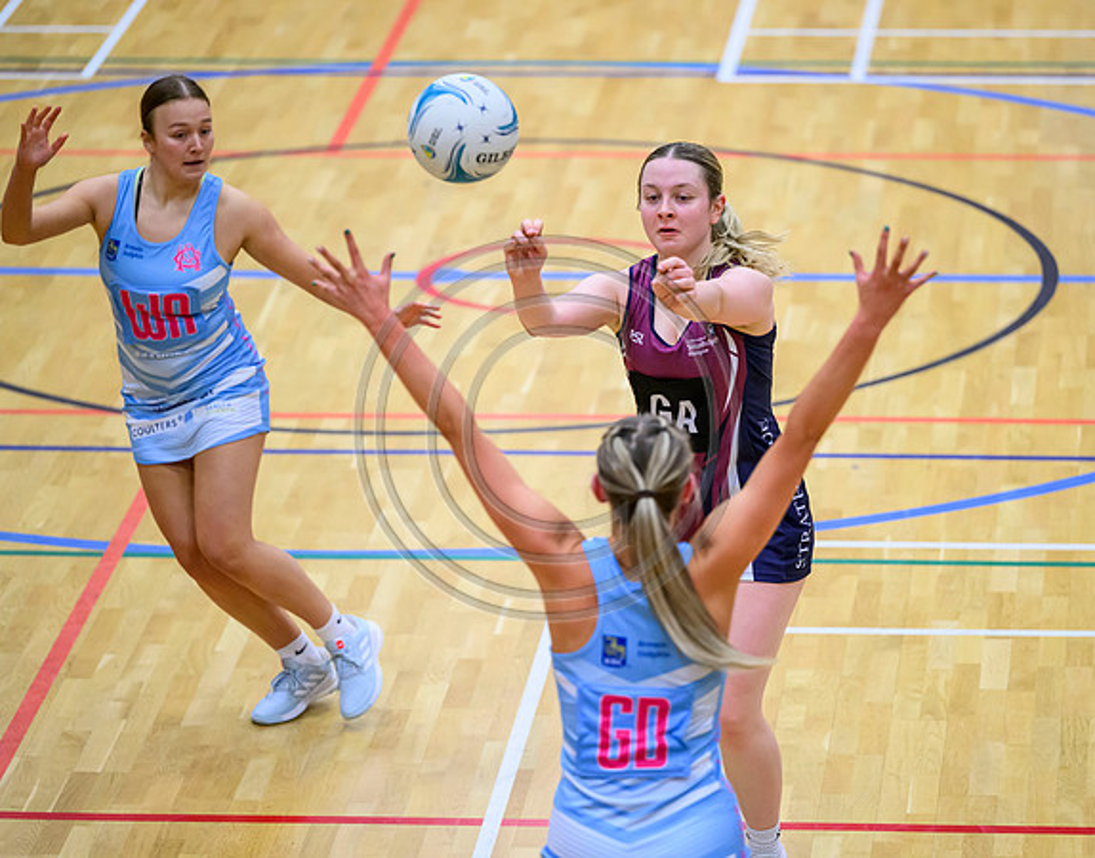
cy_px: 429
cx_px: 644
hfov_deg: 9.7
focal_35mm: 200
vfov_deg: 7.6
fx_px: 6438
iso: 5000
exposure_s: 1/1000
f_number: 2.8
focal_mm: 180
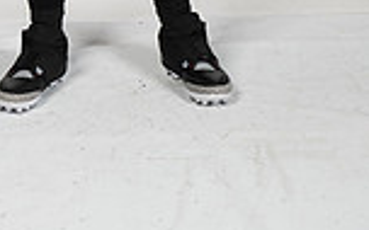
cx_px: 10
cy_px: -274
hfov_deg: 12.3
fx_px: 1700
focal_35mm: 169
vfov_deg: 7.4
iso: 250
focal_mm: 56
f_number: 7.1
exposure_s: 1/400
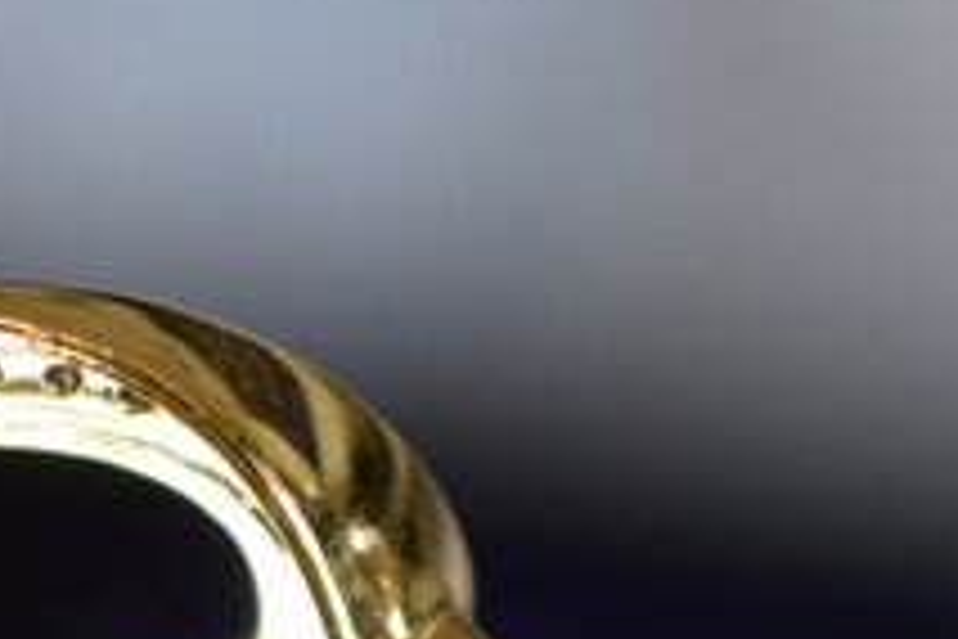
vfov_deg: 5.1
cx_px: 753
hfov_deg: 7.6
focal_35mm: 270
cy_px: 904
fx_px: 7184
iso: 400
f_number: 5.6
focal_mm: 40
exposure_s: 1/125
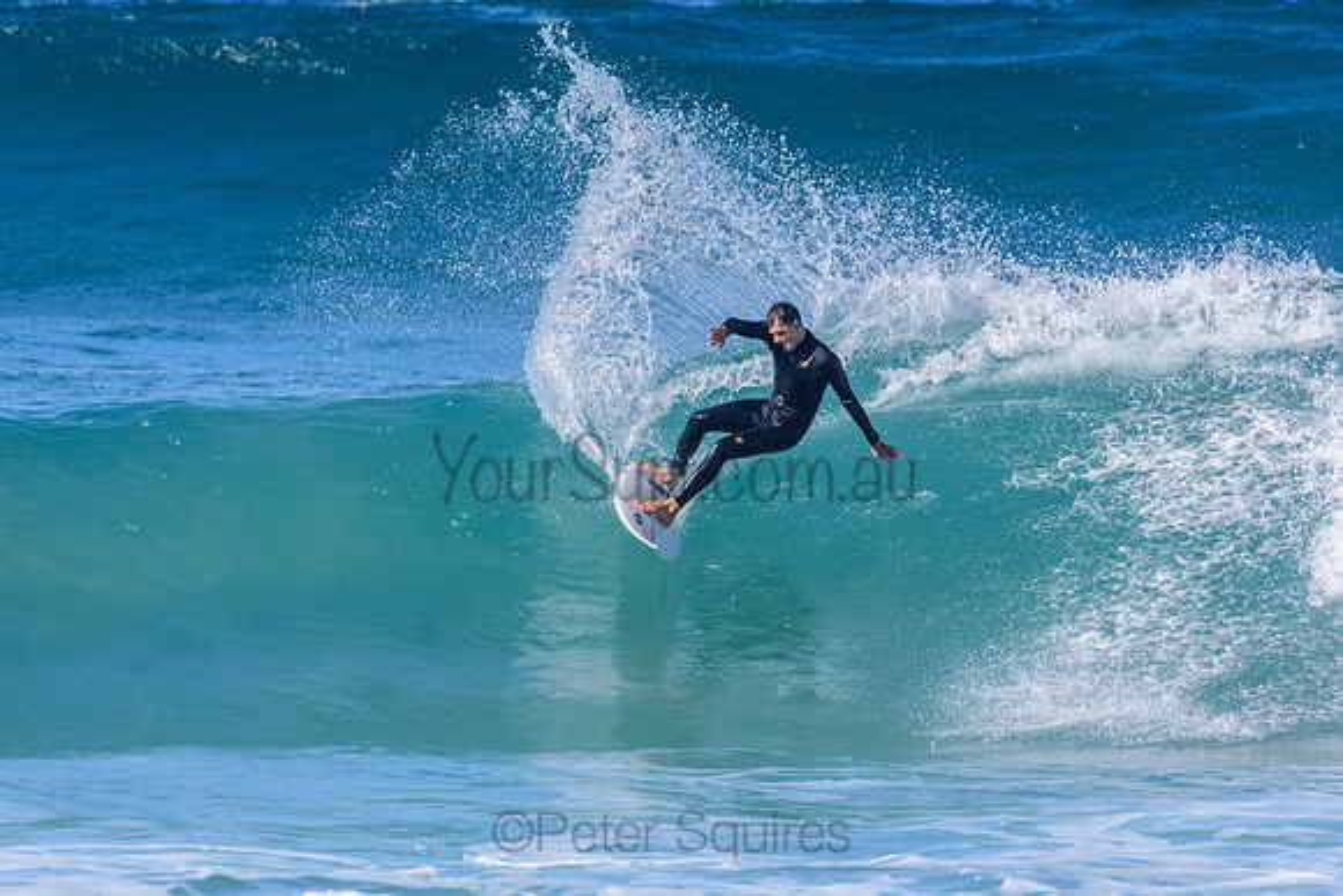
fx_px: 27984
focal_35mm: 750
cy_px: 448
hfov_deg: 2.7
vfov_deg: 1.8
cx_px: 672
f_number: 5.6
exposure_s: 1/2000
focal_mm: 500
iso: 320
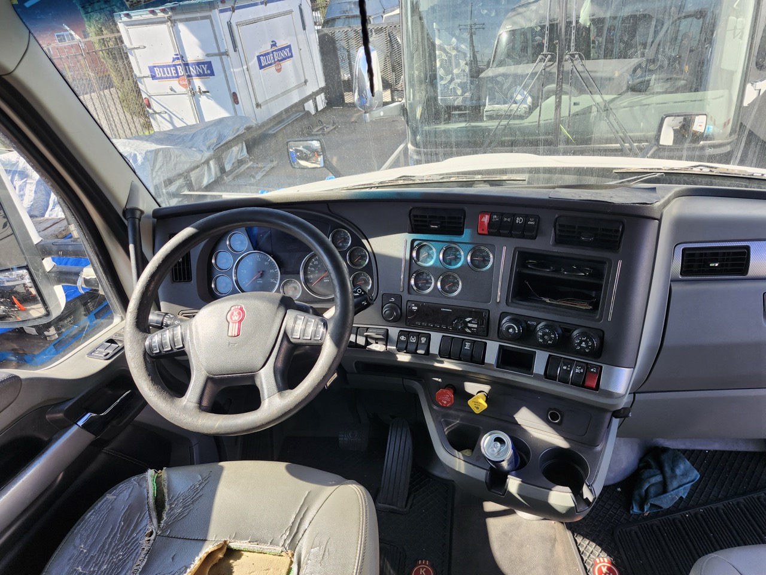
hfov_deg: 73.9
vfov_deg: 58.9
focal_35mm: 23
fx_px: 509
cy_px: 288
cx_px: 383
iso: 25
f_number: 1.8
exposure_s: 1/180
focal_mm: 5.54
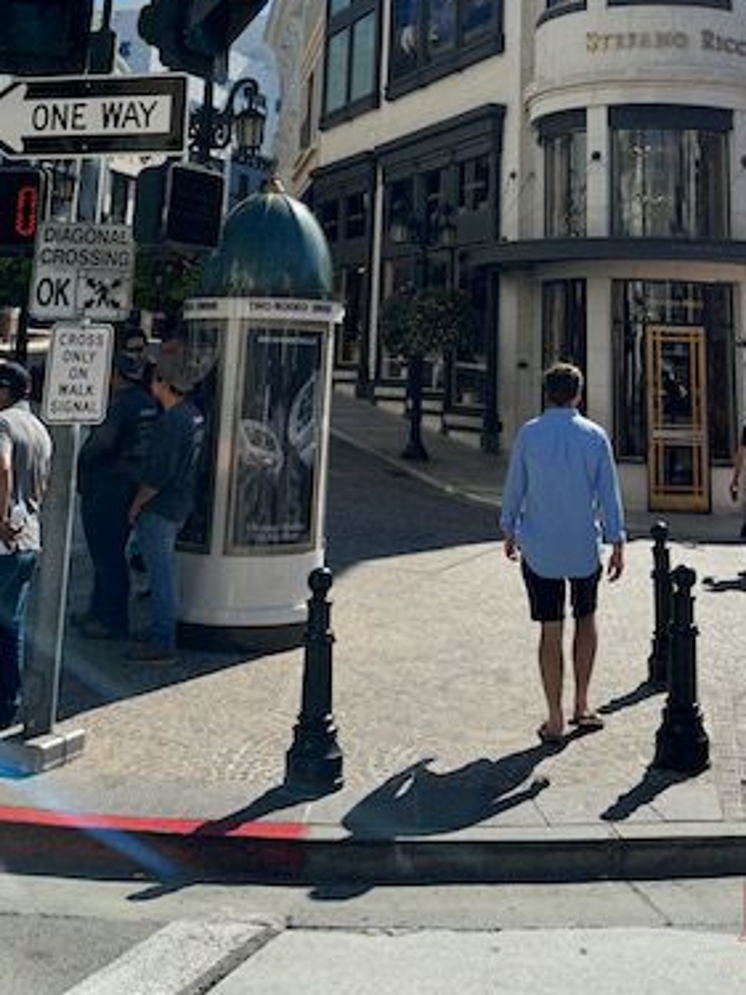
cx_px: 467
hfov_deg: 30.7
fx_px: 1351
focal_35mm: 47
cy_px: 42
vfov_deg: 37.0
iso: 80
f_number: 1.78
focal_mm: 6.86
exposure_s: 1/7042
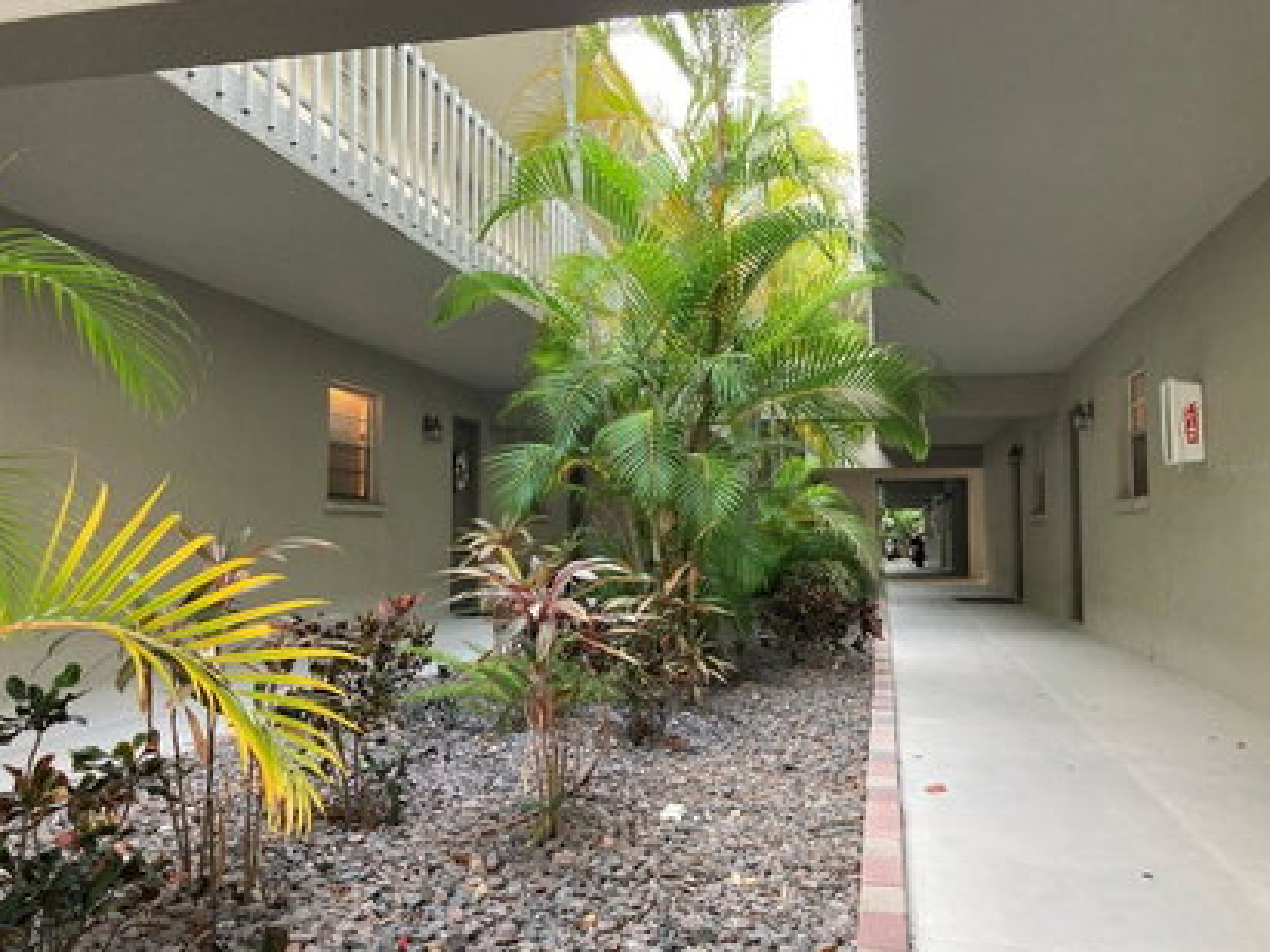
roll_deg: +0.2
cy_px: 468
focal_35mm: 29
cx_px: 627
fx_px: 1064
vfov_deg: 48.2
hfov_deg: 61.7
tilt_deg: +3.1
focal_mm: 3.99
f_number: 1.8
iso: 200
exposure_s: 1/60
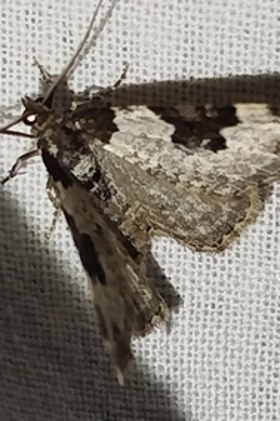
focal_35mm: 197
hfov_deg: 7.0
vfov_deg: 10.4
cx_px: 201
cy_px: 308
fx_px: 2301
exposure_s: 1/50
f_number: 1.7
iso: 100
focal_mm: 5.31
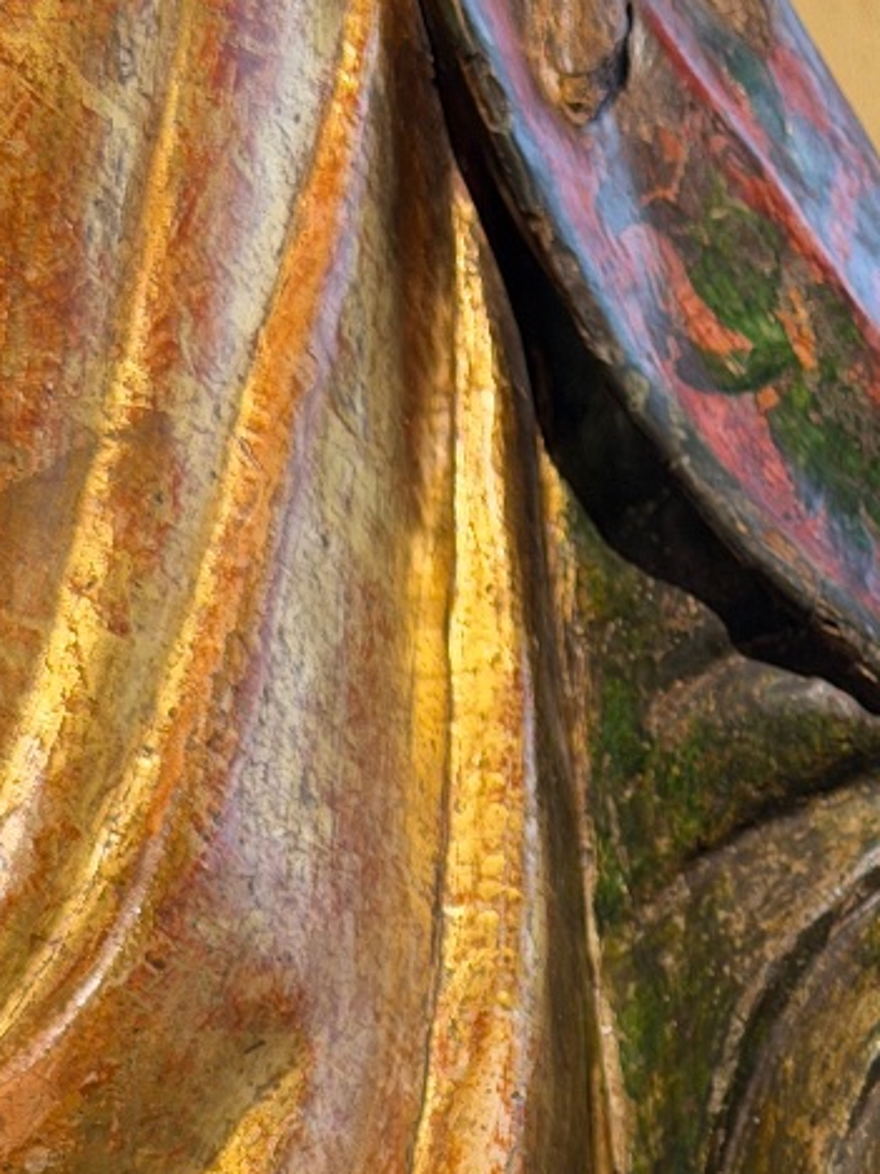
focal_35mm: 123
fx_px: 4169
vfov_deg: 15.4
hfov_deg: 11.8
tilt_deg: -6.7
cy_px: 1462
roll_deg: +0.0
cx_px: 1020
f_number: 1.78
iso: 100
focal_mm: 6.76
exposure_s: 1/72
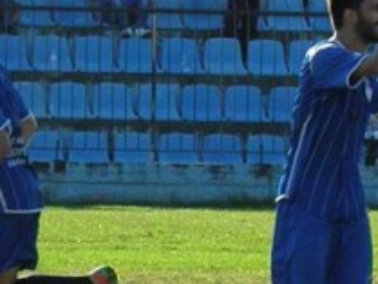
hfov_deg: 2.8
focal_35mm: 719
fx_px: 7856
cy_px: 187
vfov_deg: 2.1
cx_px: 459
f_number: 5.9
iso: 500
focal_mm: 41.1
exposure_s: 1/1250
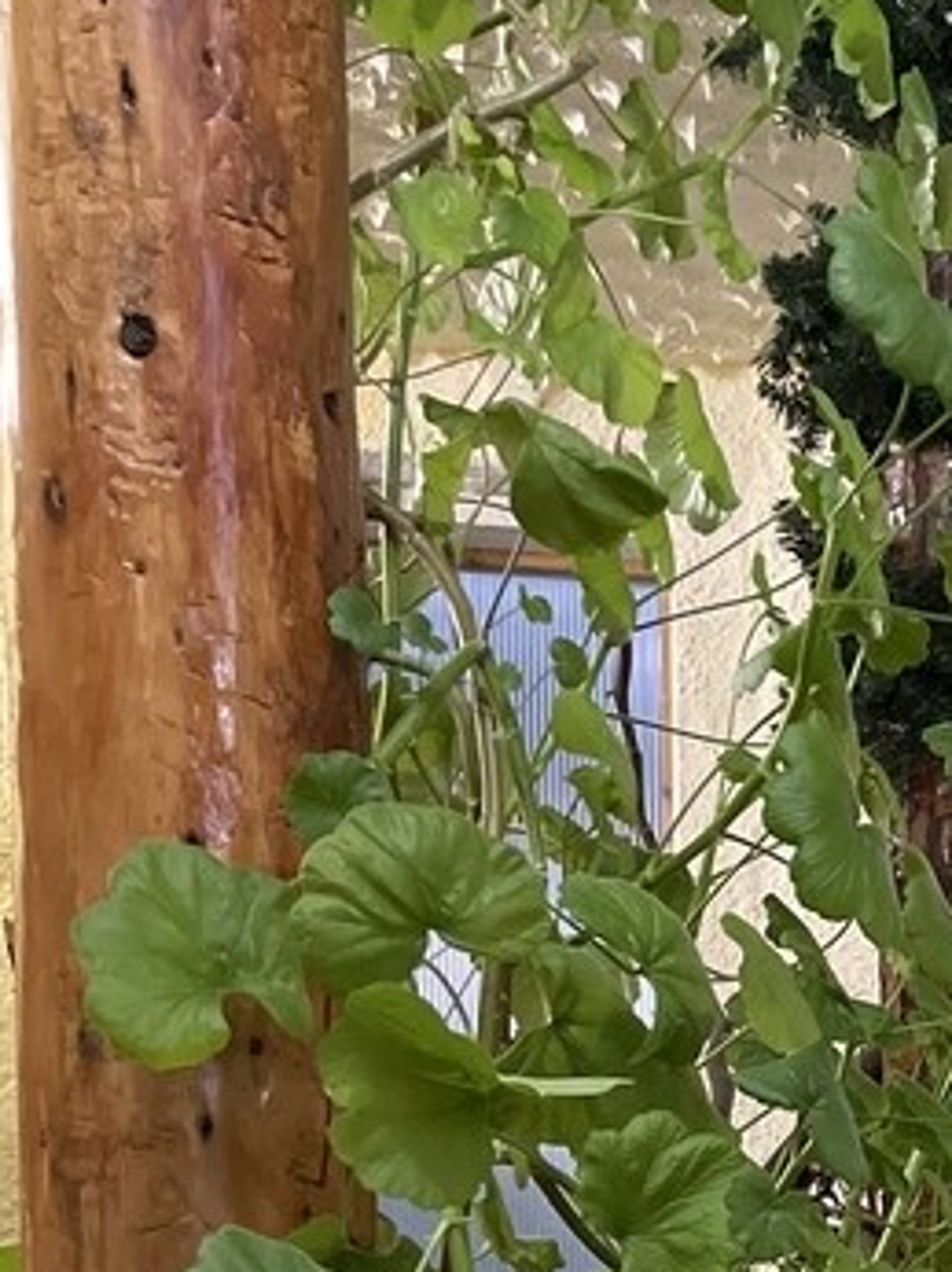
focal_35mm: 77
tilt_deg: +0.9
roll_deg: +0.3
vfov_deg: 23.4
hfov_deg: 17.3
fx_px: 2827
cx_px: 1408
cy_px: 1474
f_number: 1.6
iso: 640
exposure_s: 1/33
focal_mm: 4.2
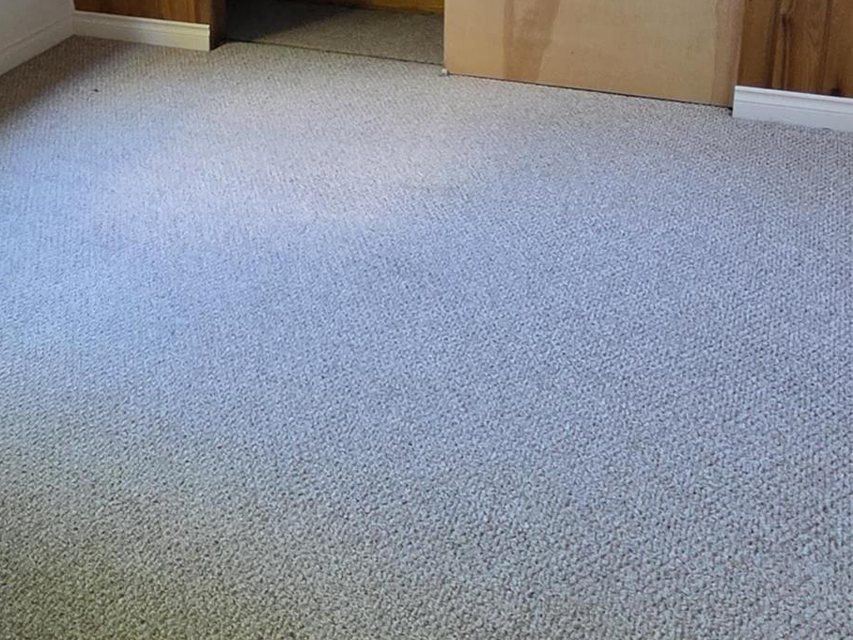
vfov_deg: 30.4
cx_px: 199
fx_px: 1084
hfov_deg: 41.5
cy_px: -12
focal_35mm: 44
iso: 640
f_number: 1.9
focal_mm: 2.2
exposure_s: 1/60
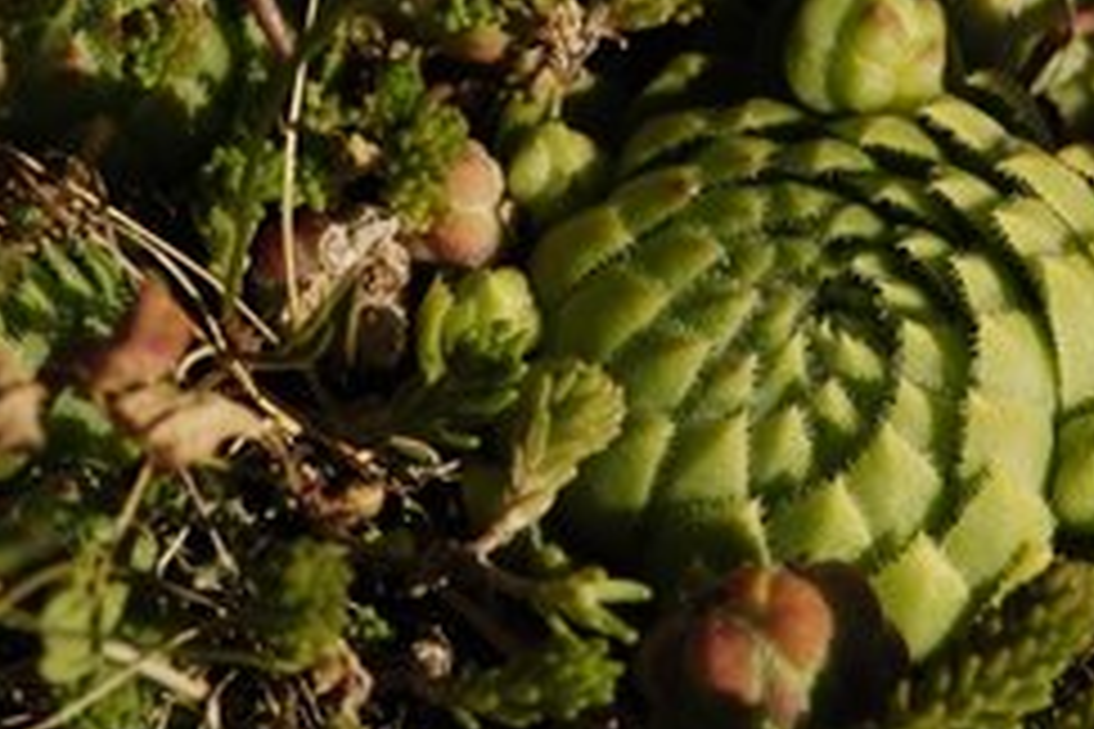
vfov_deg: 5.4
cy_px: 68
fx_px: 7657
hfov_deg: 8.2
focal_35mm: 252
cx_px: 428
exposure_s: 1/250
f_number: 10
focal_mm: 85
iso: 100
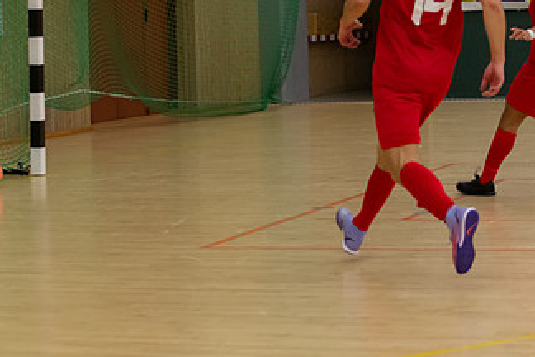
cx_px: 150
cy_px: 69
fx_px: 2066
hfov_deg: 14.7
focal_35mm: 139
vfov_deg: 9.8
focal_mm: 75
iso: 3600
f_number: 4.5
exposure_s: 1/640
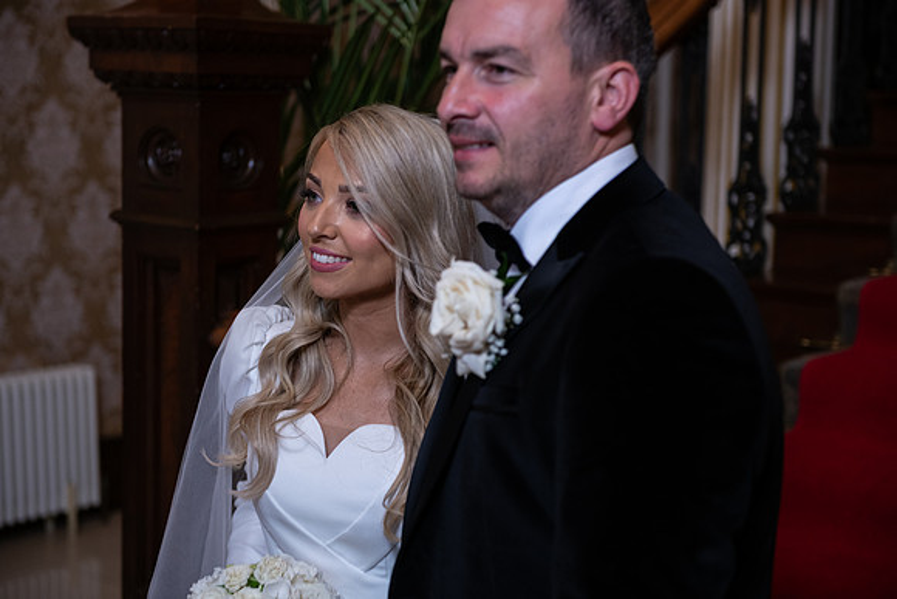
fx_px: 1545
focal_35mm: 62
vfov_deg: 21.9
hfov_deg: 32.4
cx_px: 448
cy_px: 300
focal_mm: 62
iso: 500
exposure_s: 1/160
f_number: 3.5
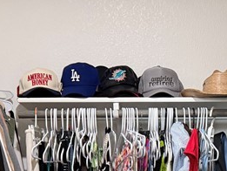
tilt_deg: -9.9
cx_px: 179
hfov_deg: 20.6
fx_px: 617
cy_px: 328
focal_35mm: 94
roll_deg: +1.4
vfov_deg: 13.7
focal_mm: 6.76
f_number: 1.78
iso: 400
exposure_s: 1/60
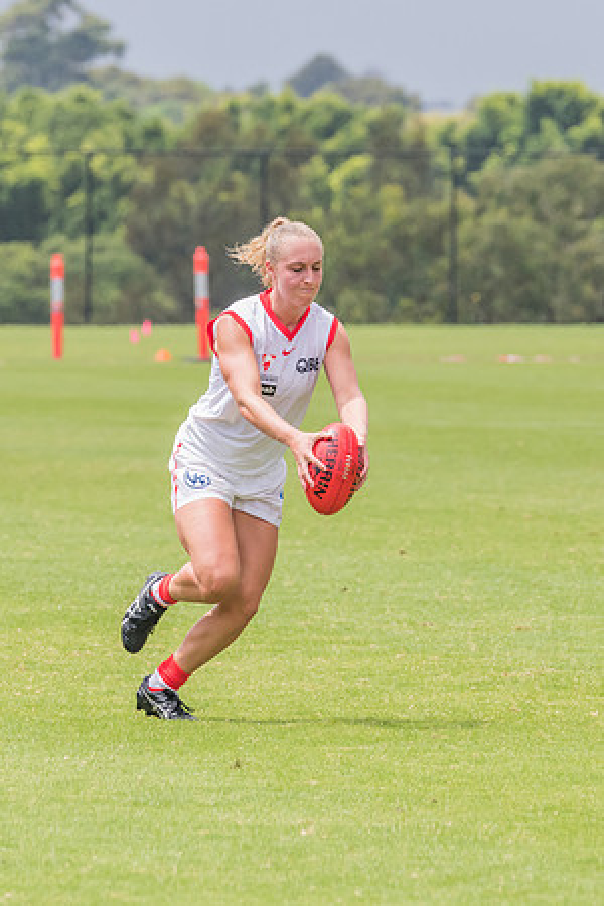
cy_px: 353
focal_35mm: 596
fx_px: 14989
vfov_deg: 3.5
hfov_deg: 2.3
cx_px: 269
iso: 800
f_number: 9
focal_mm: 300
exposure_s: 1/1250
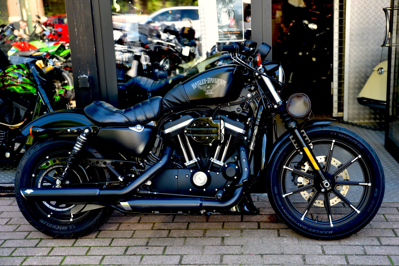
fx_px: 554
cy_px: 133
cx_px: 200
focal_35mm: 50
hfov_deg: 39.6
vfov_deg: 27.0
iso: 100
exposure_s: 1/60
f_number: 2.8
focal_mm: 50
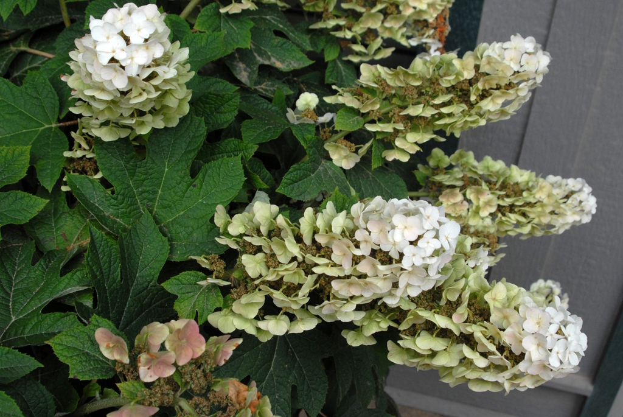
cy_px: 208
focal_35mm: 45
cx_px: 312
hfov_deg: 43.6
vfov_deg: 29.9
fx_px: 780
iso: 400
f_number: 6.3
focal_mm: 30
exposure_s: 1/160
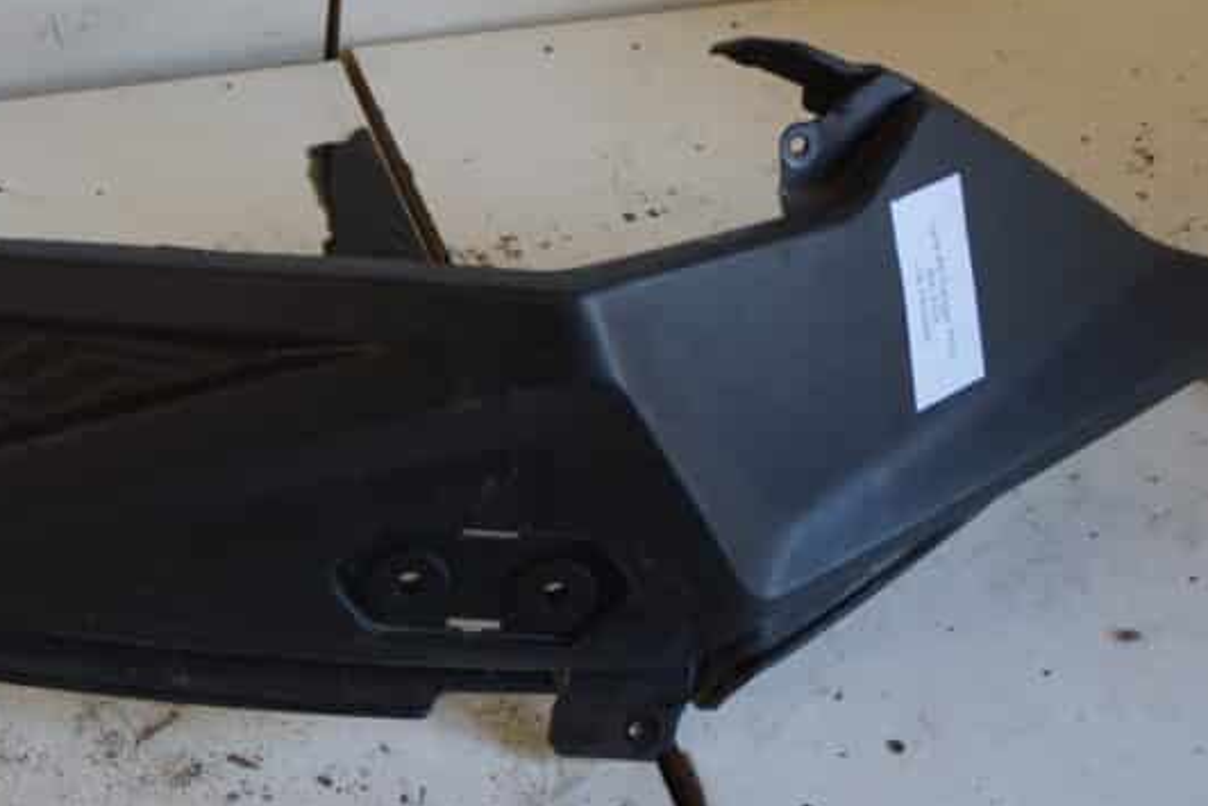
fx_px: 1745
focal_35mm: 52
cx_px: 154
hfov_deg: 36.2
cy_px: 317
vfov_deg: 25.9
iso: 200
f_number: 3.5
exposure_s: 1/60
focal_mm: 18
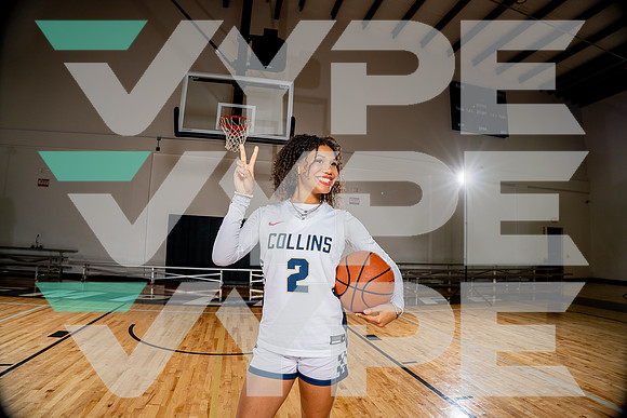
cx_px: 314
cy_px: 209
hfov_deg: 84.0
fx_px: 348
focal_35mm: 20
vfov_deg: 62.0
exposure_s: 1/250
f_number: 5.6
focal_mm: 20
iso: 200
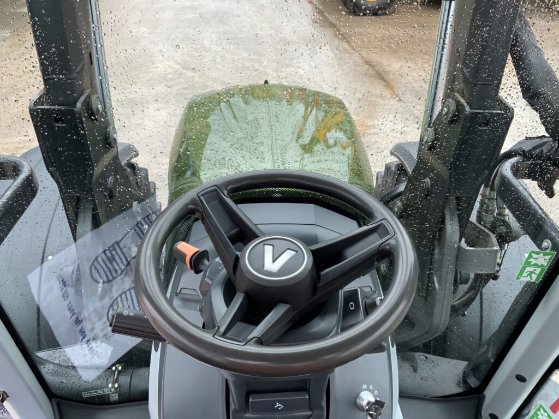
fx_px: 468
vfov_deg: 48.2
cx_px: 280
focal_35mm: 29
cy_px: 210
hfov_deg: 61.7
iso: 16
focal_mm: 3
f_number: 1.8
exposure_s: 1/166
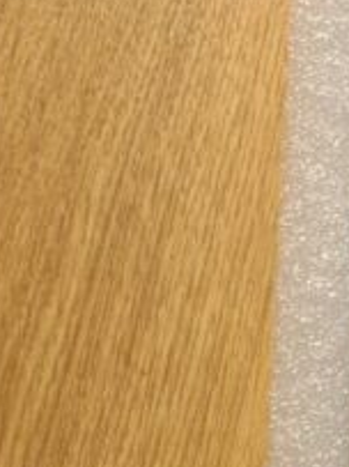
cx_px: 813
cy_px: 23
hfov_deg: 10.3
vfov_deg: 15.4
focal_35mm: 126
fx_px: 1696
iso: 250
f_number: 1.8
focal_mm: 4.69
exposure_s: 1/25
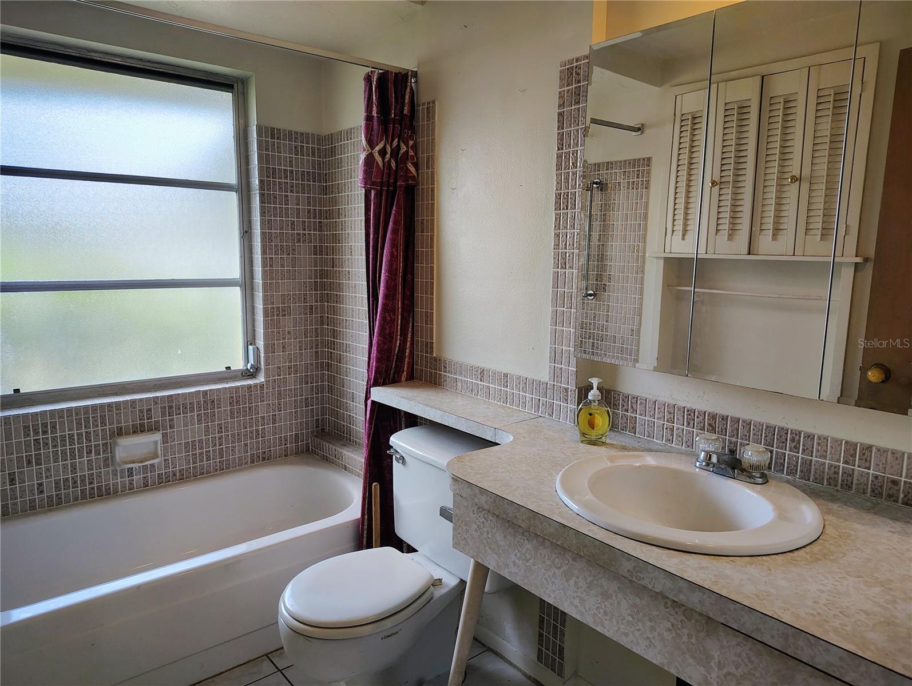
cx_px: 456
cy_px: 343
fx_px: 633
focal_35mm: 24
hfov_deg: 71.5
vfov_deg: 56.9
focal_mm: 5.56
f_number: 1.8
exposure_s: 1/120
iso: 553
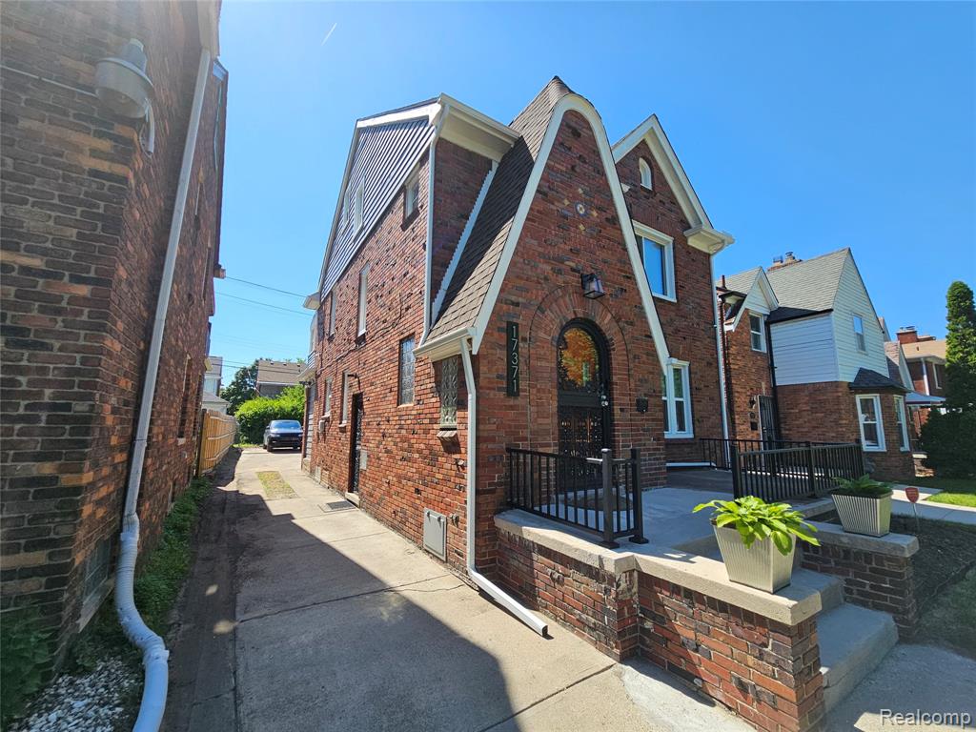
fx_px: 367
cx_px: 488
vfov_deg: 89.9
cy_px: 366
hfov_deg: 106.2
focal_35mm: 13
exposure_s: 1/1318
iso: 50
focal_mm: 2.2
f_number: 2.2
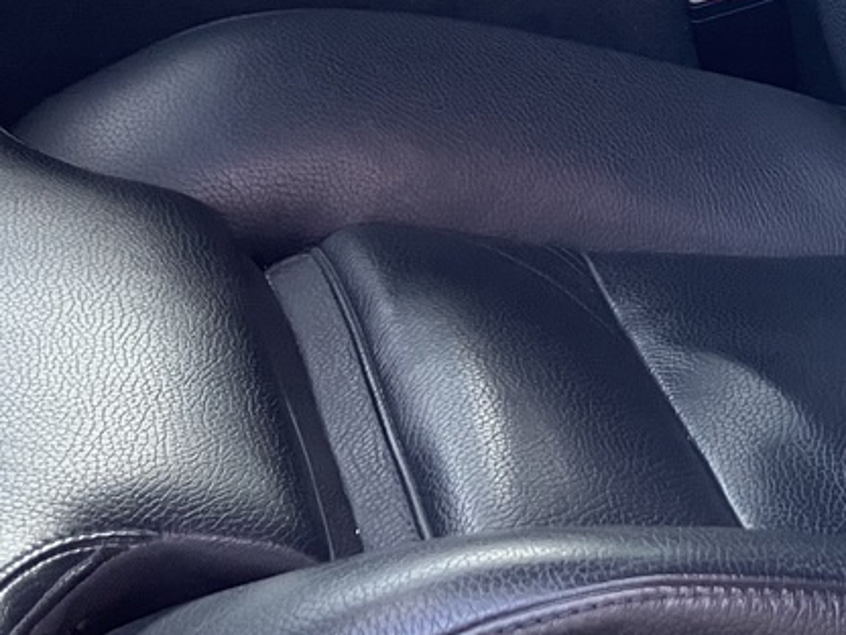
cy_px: -120
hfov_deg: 19.8
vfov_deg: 14.8
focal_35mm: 97
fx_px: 2371
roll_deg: -1.4
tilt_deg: -17.3
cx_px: 783
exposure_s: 1/60
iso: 125
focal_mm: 3.99
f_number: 1.8
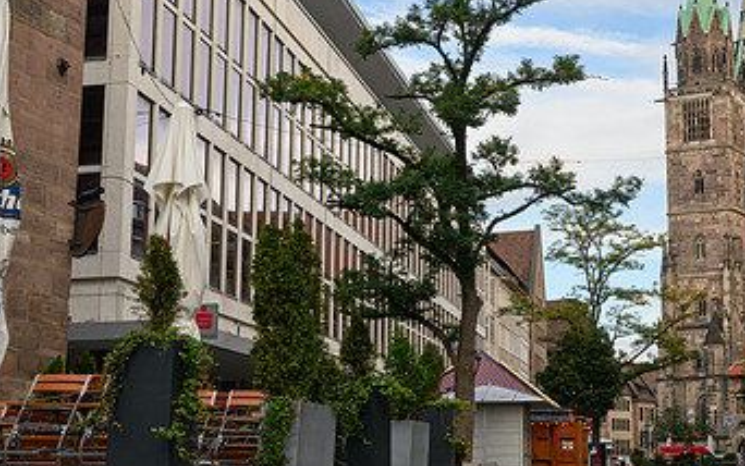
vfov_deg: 18.9
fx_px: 1401
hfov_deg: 29.1
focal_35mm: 69
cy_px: 216
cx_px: 593
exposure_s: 1/250
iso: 360
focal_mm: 27
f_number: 8
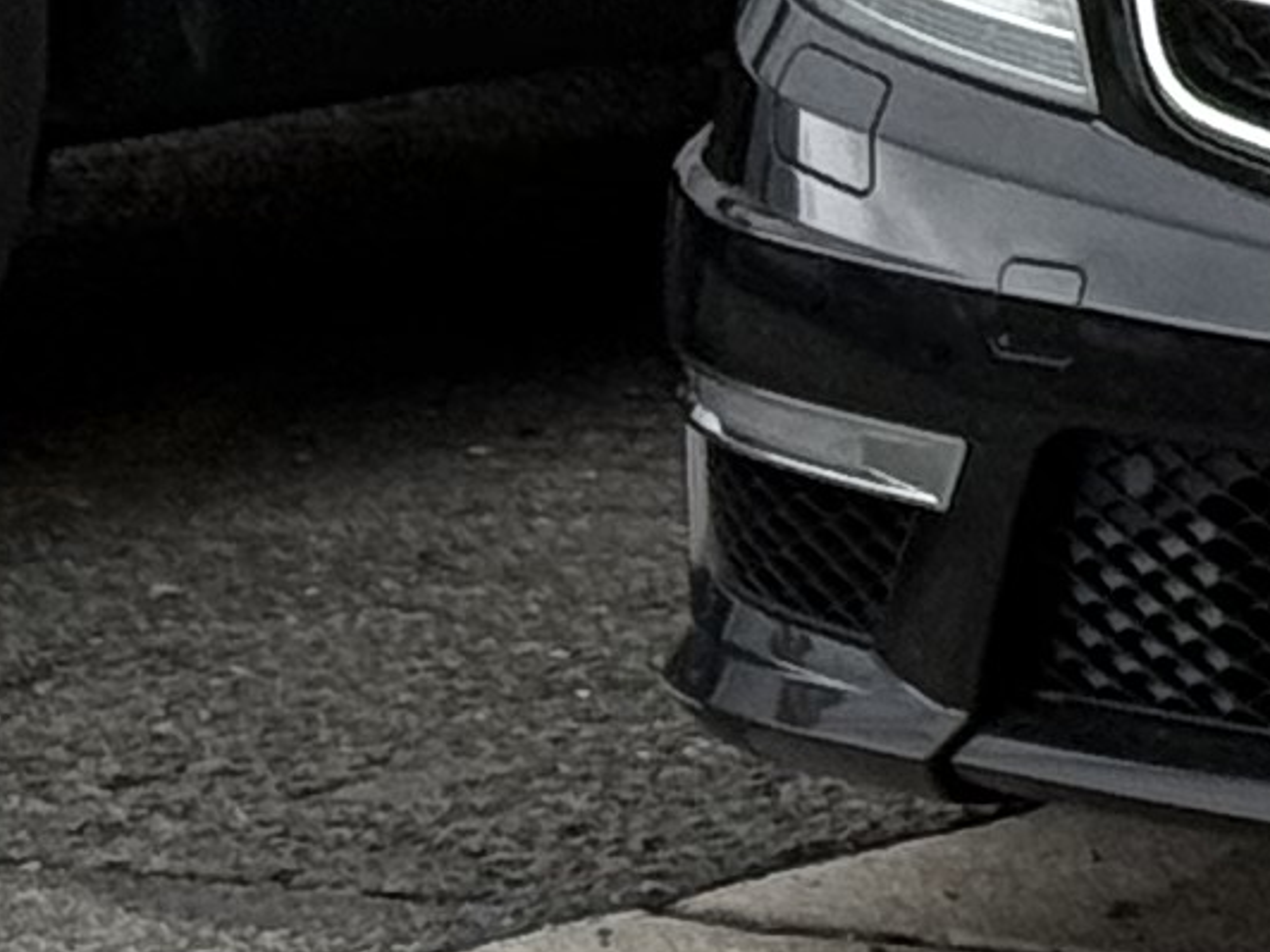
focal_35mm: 364
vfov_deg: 4.0
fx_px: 13355
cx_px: 4285
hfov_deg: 5.1
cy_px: -868
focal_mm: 6.76
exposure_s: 1/1353
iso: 64
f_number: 1.78
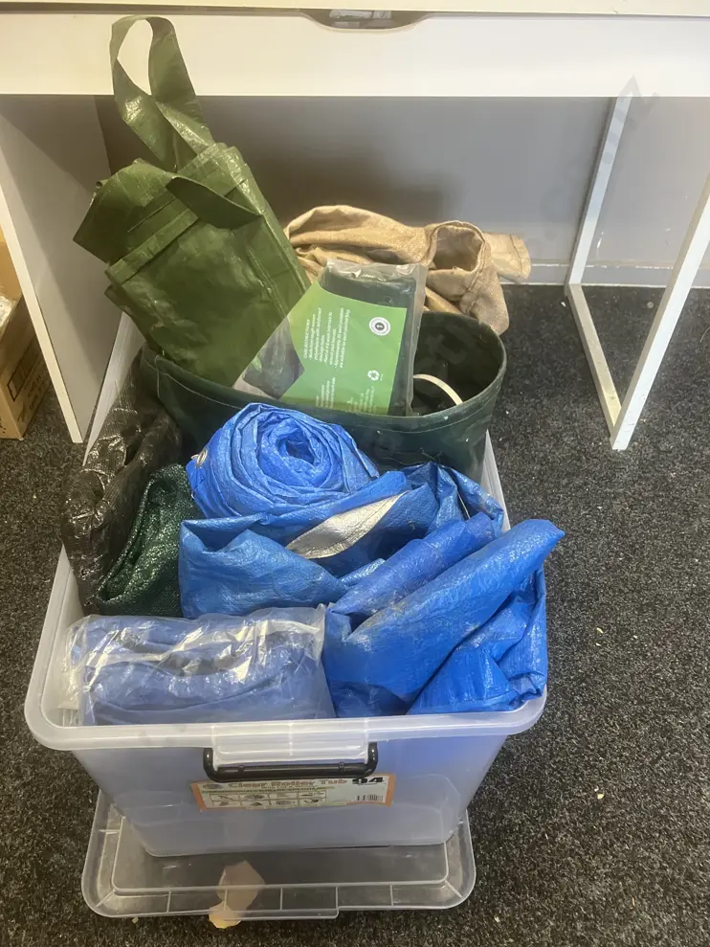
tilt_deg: -45.3
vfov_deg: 61.7
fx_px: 793
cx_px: 352
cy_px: 478
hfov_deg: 48.2
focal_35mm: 29
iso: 200
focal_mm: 3.99
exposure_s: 1/50
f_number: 1.8
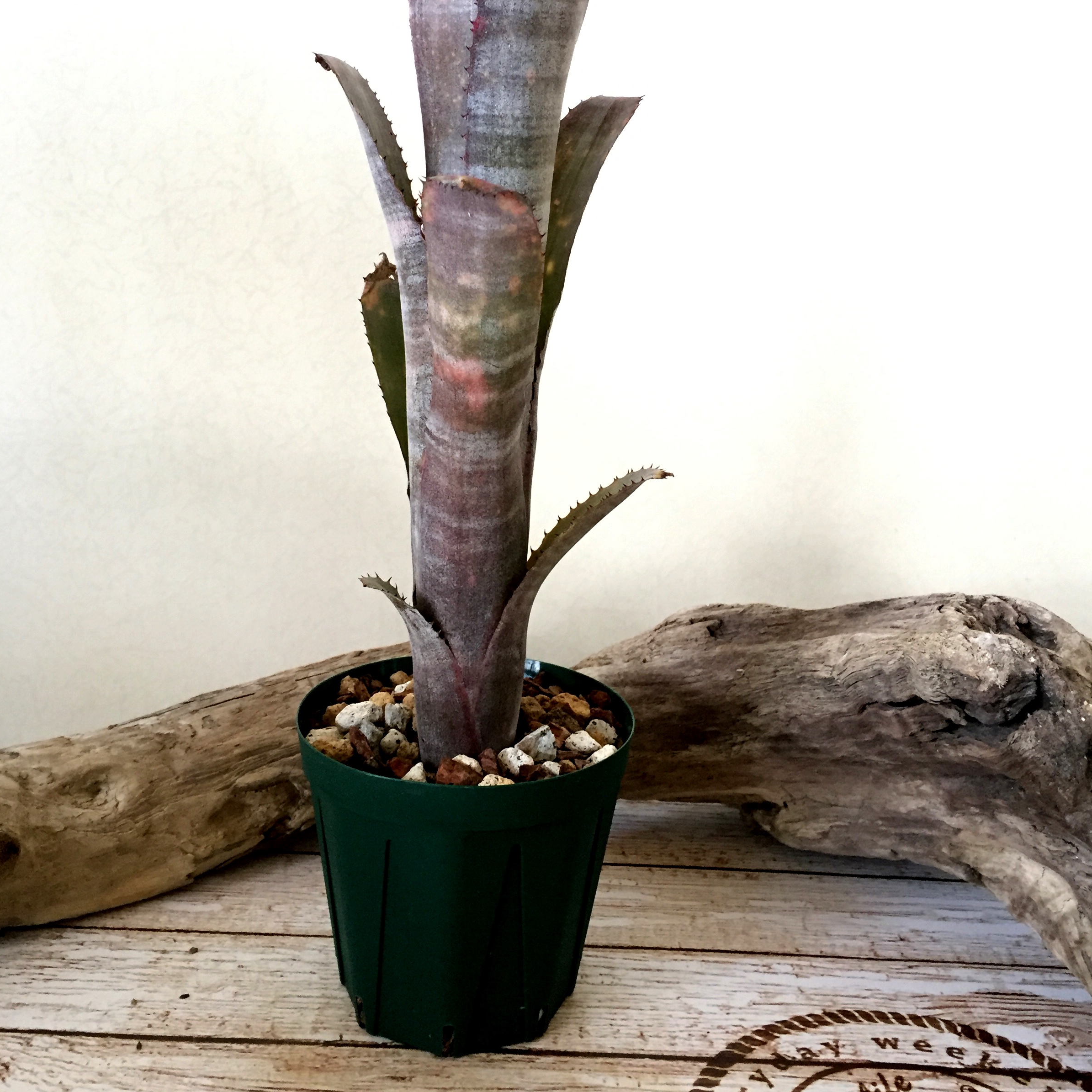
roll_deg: -2.5
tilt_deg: -8.3
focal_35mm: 35
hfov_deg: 47.2
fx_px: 1249
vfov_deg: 46.5
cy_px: 373
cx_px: 535
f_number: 2.2
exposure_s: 1/24
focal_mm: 4.15
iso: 250
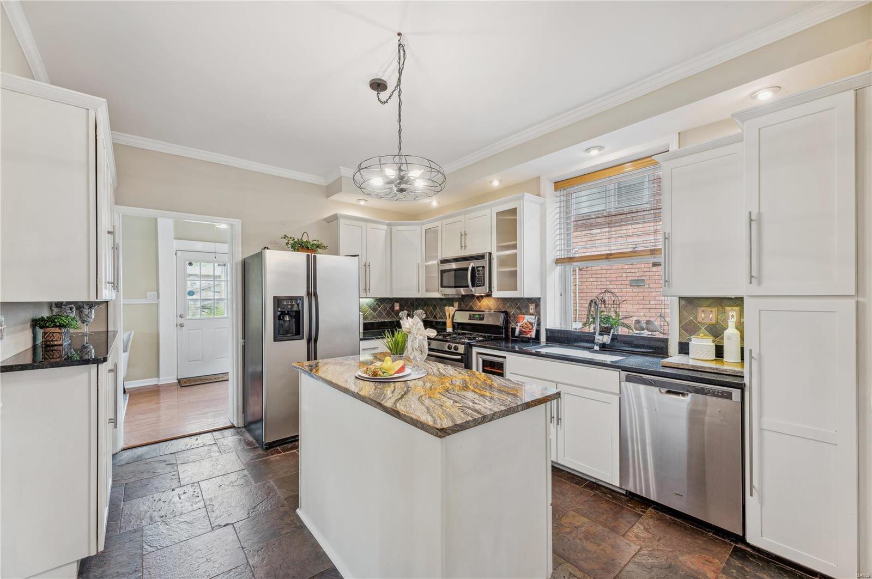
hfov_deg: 104.3
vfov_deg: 81.1
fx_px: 339
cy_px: 290
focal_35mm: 14
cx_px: 436
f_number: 8
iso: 200
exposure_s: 1/4
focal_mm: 14
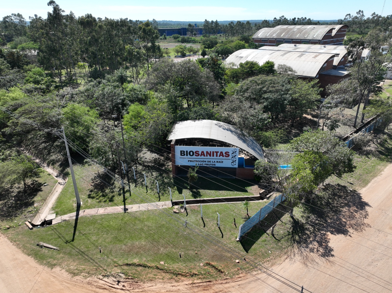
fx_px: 272
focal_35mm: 24
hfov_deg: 71.6
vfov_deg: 56.8
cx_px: 196
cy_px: 146
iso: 100
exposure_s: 1/1600
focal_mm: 12.29
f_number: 2.8
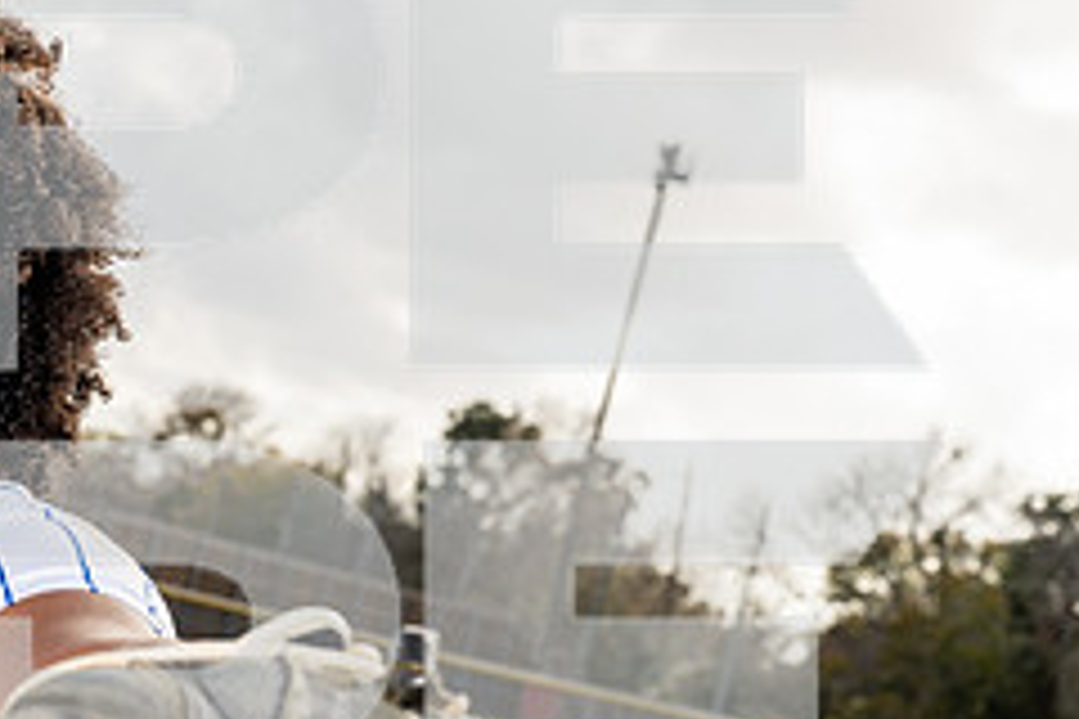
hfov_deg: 16.9
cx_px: -202
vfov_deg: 11.7
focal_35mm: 116
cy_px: 681
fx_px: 3477
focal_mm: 48
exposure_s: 1/250
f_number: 7.1
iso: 100
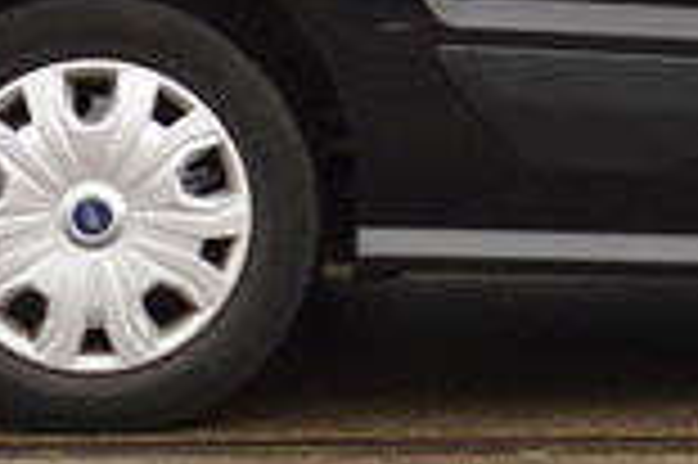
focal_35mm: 427
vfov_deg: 3.2
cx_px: 968
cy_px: -255
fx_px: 8270
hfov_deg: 4.8
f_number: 5
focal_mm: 58
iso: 400
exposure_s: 1/160
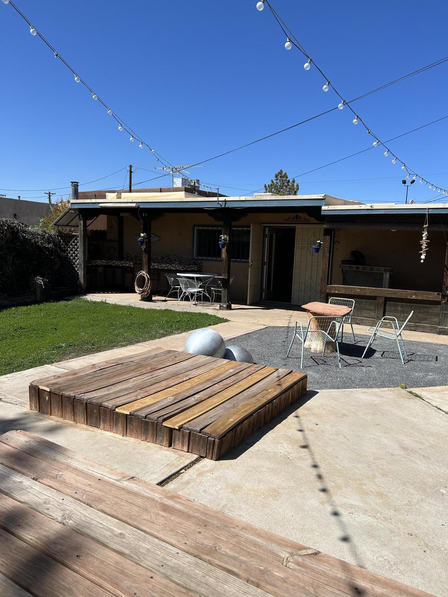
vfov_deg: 67.3
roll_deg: -1.4
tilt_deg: -6.3
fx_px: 449
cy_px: 298
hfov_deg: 53.1
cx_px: 224
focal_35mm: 26
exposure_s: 1/5319
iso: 50
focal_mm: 5.7
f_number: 1.5
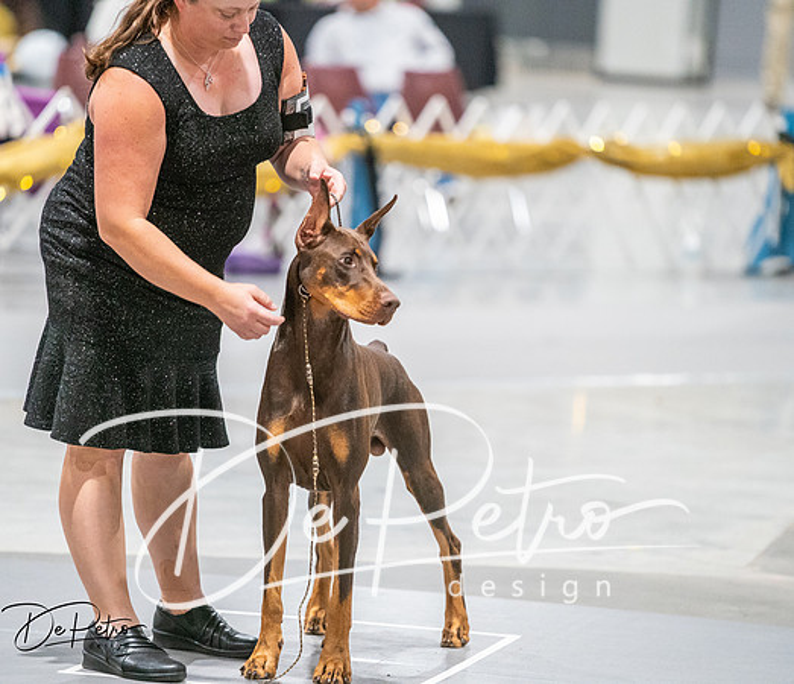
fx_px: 5692
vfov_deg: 6.9
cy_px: 342
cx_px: 363
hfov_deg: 8.0
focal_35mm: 235
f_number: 2.8
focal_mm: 200
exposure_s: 1/250
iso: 6400
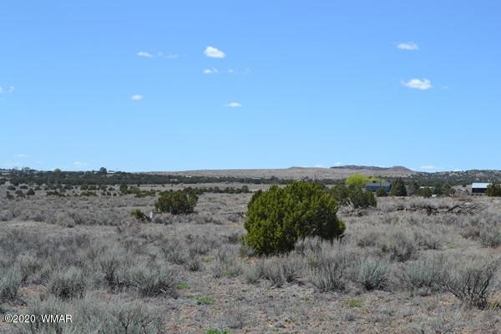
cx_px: 250
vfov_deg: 20.6
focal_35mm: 66
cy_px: 167
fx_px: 918
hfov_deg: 30.5
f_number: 8
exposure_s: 1/250
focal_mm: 44
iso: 100
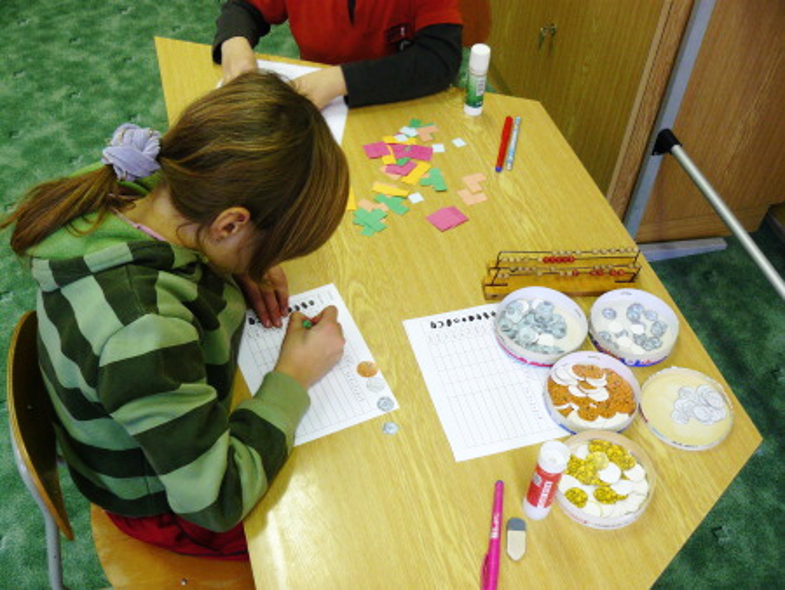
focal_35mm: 36
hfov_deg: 51.3
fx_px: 817
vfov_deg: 39.7
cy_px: 295
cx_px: 392
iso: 100
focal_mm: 6
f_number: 2.8
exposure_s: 1/25
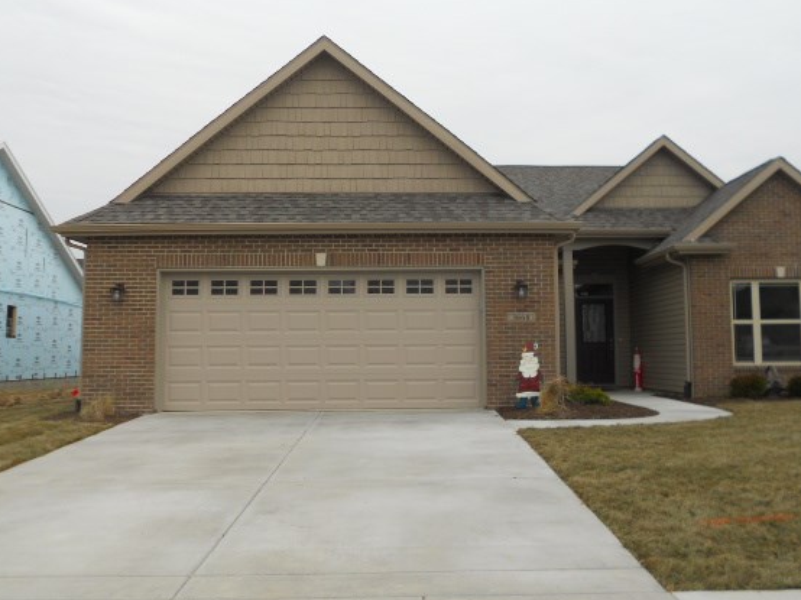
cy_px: 269
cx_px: 453
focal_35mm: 37
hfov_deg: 50.0
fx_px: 856
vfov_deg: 38.6
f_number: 3.5
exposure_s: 1/320
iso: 80
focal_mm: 5.8
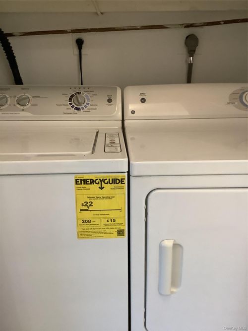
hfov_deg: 45.4
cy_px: 166
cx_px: 124
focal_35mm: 31
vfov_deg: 58.4
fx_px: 296
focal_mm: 3.3
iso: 250
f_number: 2.4
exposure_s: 1/40
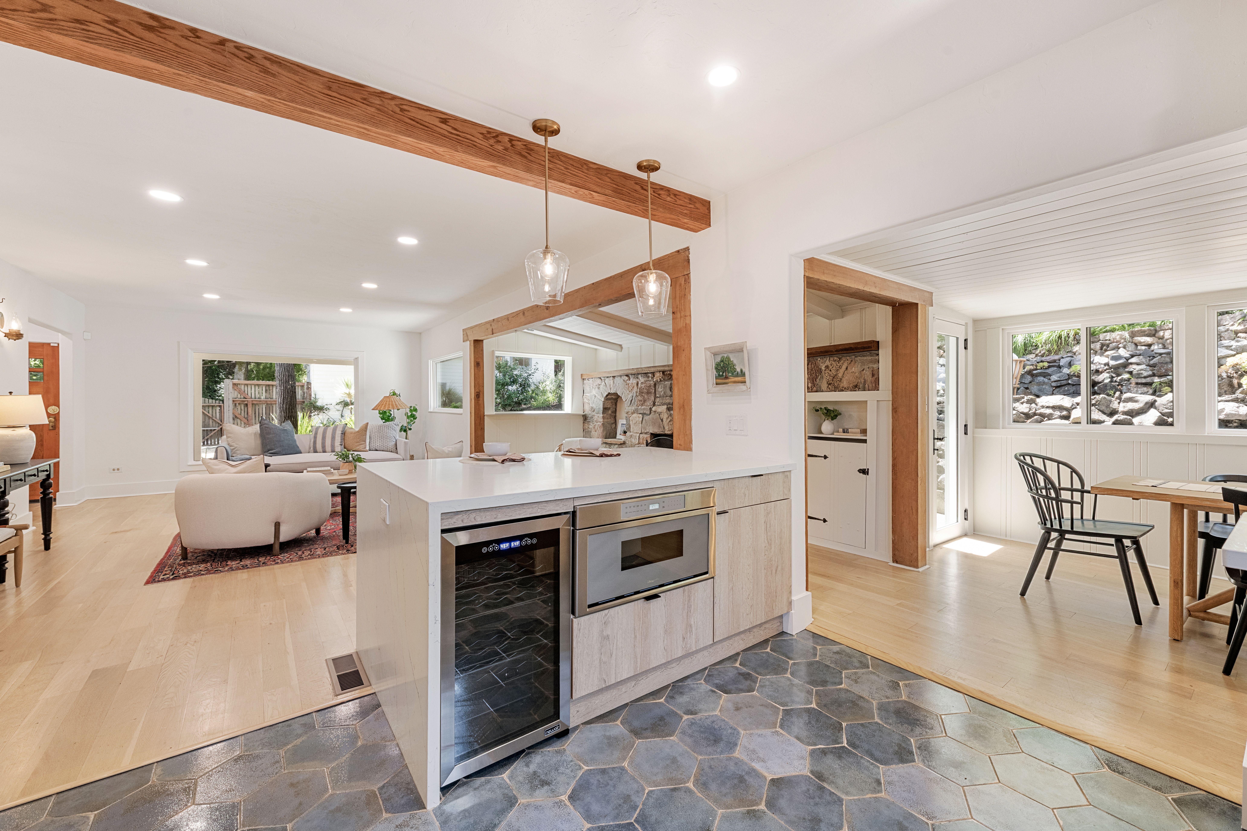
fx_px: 485
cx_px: 624
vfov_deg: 81.2
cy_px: 416
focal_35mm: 14
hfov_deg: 104.3
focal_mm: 14
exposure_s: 1/20
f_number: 10
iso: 500
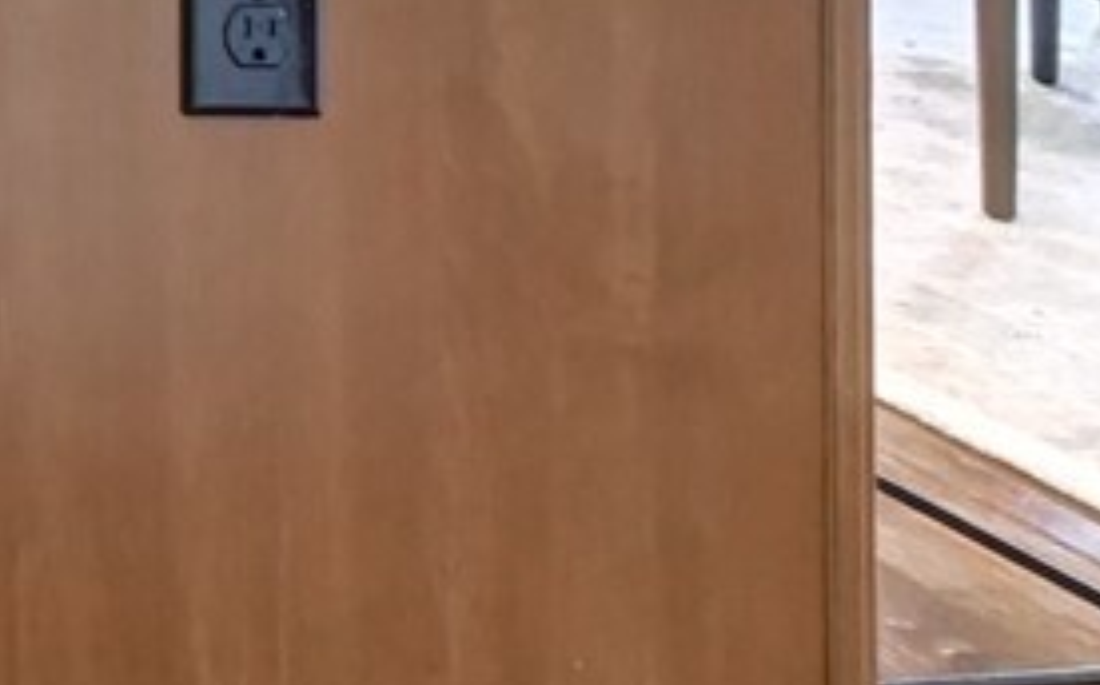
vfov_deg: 12.0
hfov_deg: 14.5
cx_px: -1536
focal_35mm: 94
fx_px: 2816
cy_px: -795
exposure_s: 1/3.33
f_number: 11
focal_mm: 10
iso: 3200
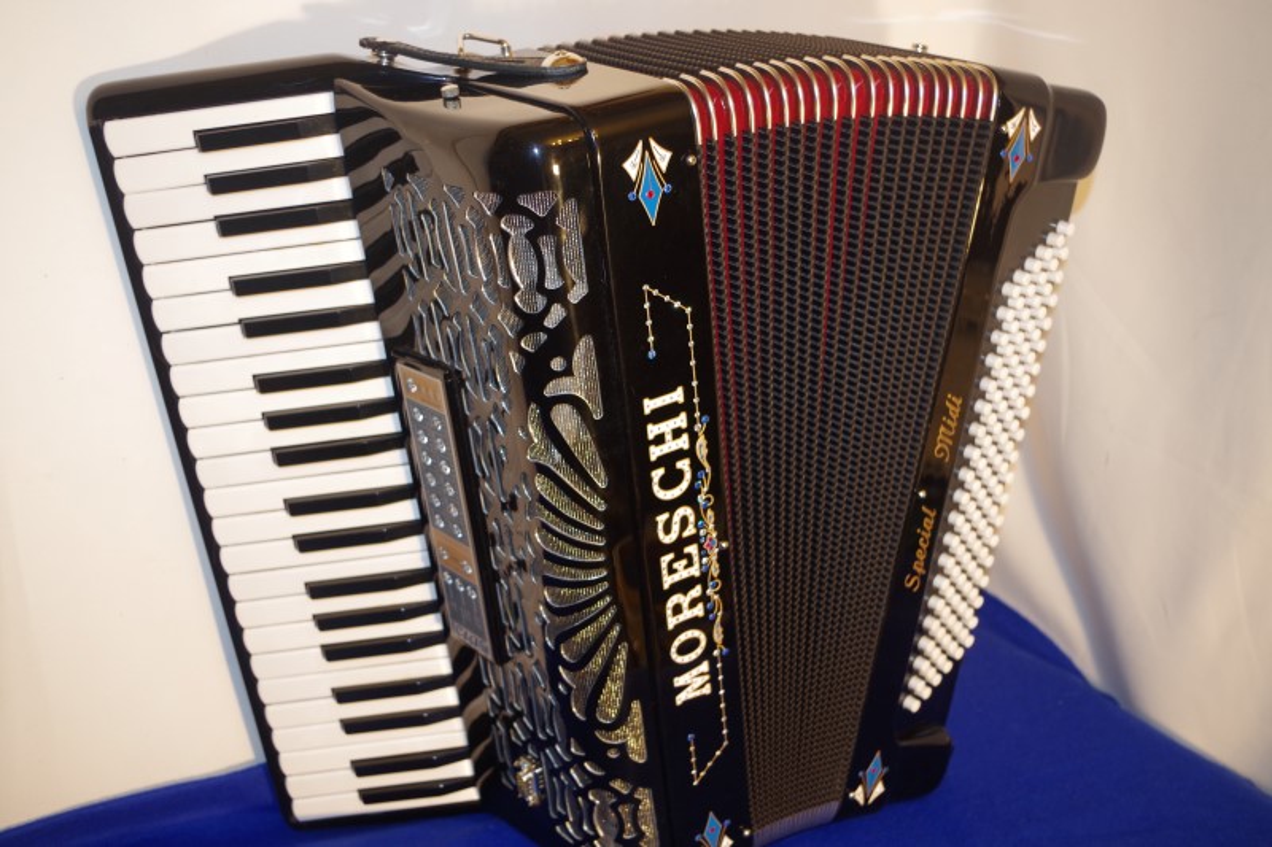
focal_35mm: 36
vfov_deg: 36.9
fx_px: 1272
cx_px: 636
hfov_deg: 53.1
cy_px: 424
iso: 400
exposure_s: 1/100
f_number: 4
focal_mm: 24.38
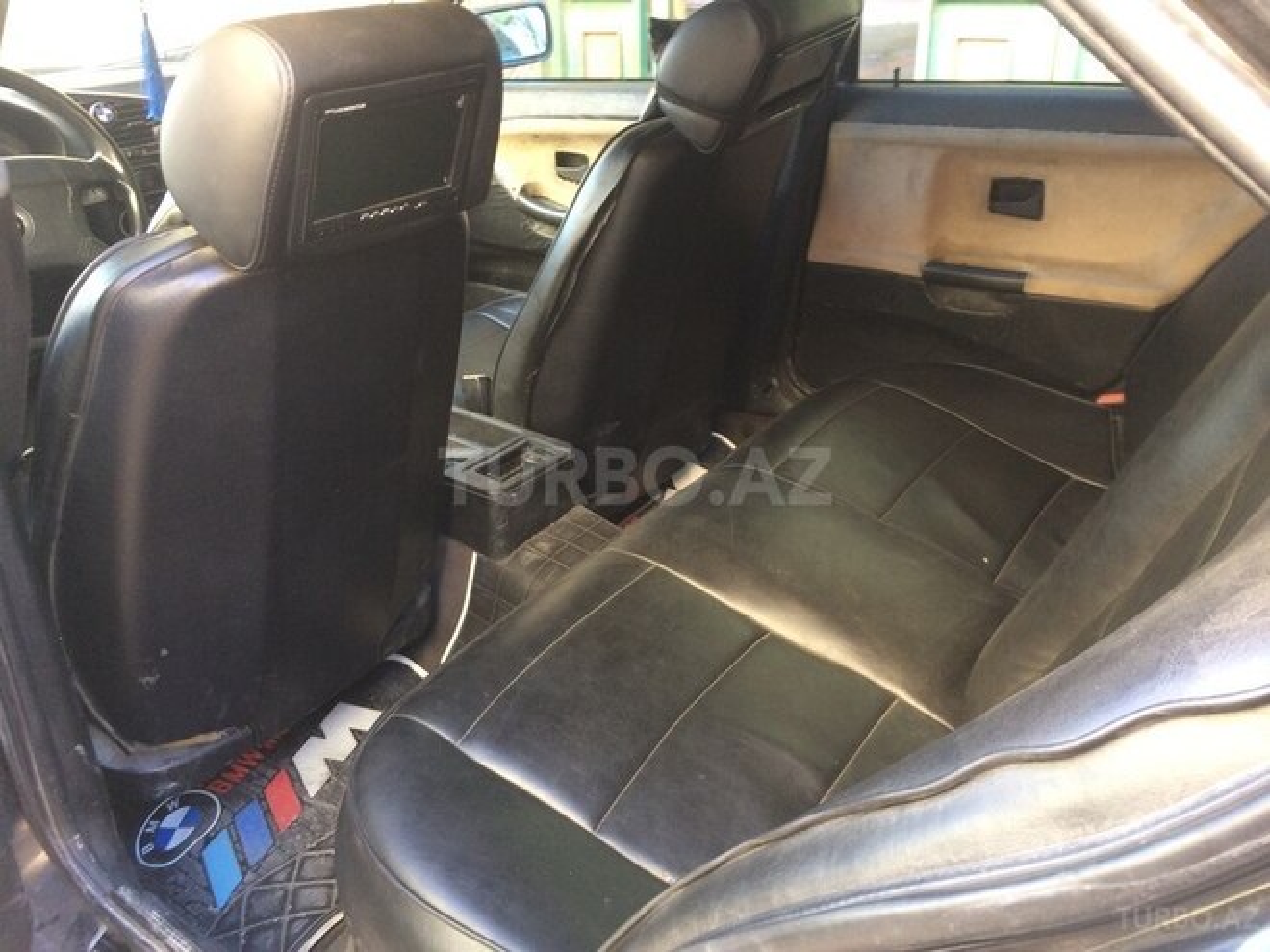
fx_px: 1064
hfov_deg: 61.7
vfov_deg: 48.2
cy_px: 476
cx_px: 635
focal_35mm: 29
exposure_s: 1/33
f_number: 2.2
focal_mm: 4.15
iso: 100
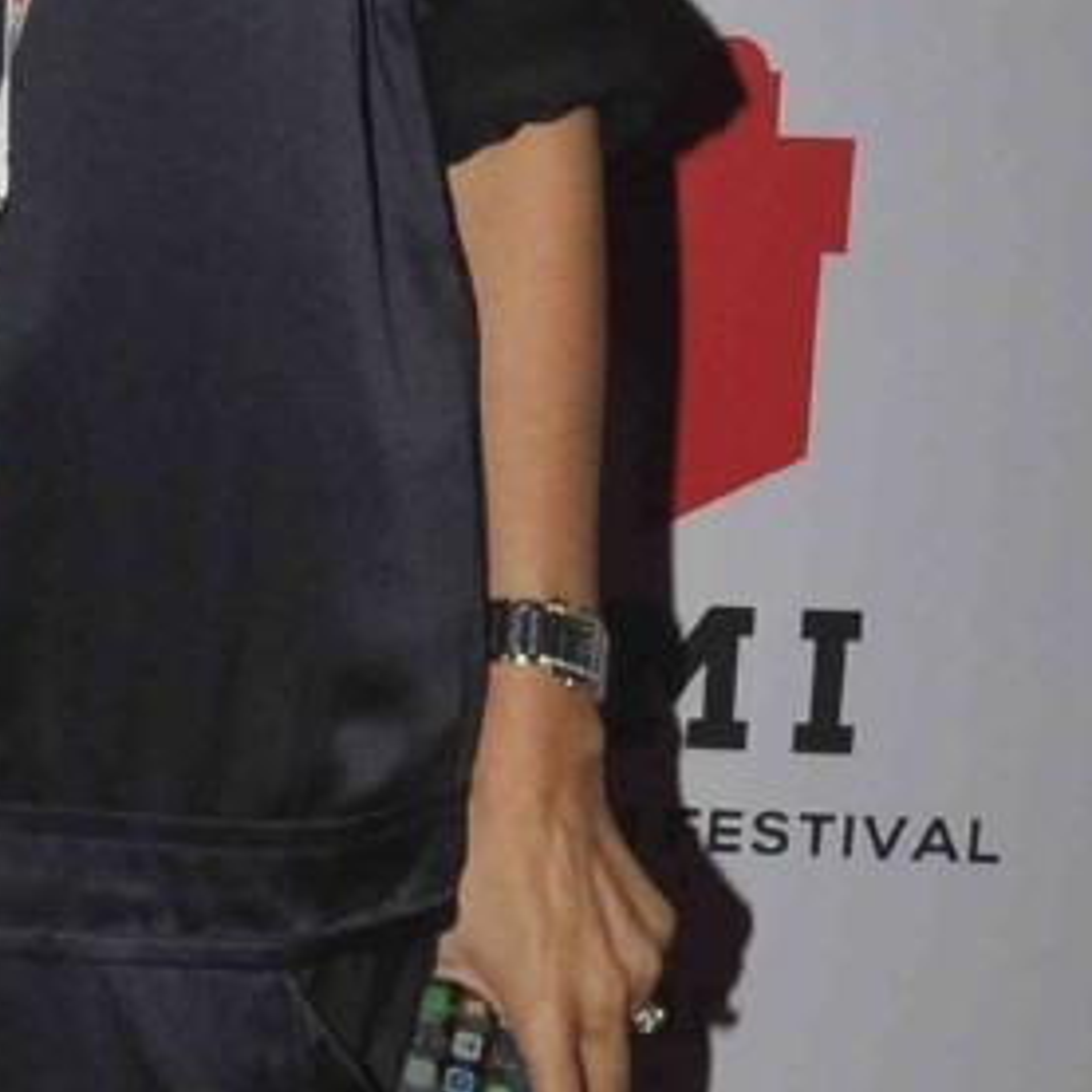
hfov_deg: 10.3
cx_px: -712
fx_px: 5782
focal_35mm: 162
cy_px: 465
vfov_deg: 10.8
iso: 640
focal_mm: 22
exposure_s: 1/250
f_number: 11
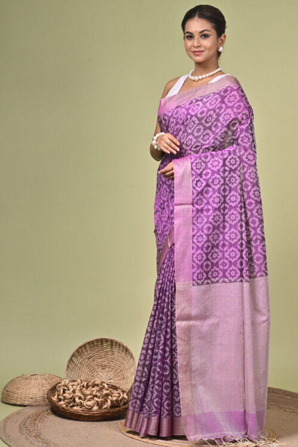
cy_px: 210
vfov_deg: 20.0
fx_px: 1266
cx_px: 175
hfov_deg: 13.4
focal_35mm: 102
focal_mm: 85
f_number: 8
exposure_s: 1/160
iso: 400
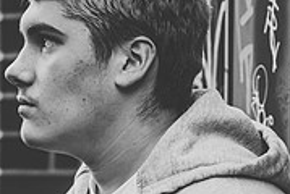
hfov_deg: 6.2
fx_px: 2663
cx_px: 57
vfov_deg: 4.2
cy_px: 140
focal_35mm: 330
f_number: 2.8
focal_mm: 102
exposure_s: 1/400
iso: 1600
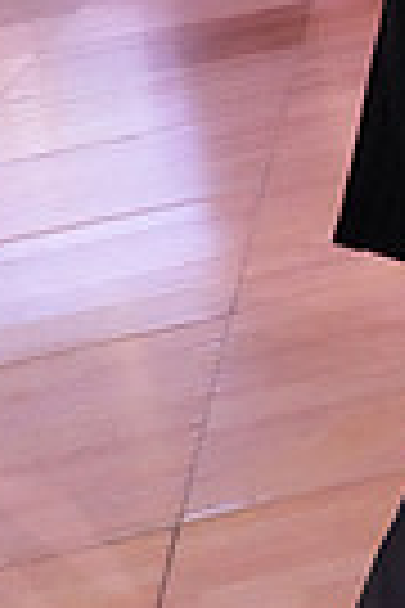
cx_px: 695
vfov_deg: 15.2
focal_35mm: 125
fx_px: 2109
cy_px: -297
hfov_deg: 10.4
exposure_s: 1/250
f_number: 8
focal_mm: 29
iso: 8000
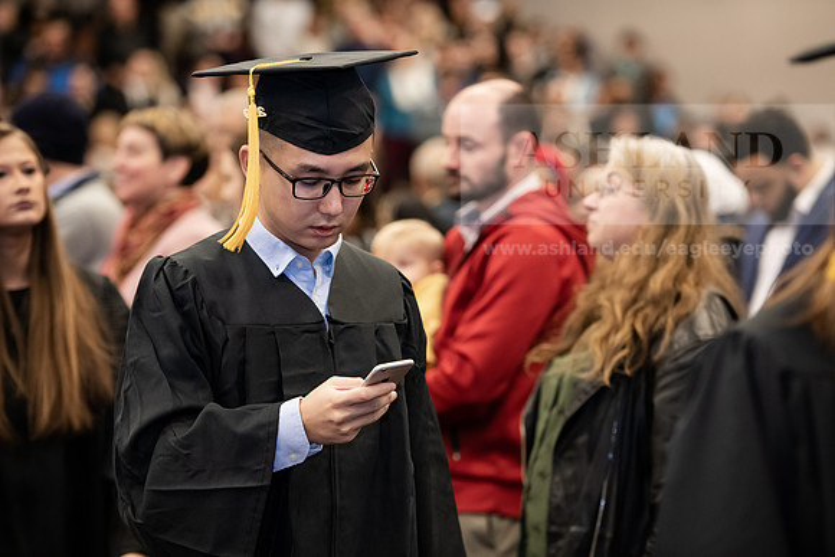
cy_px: 278
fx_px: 3016
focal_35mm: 130
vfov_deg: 10.6
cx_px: 418
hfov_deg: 15.8
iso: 2000
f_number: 3.2
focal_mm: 130
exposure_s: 1/200
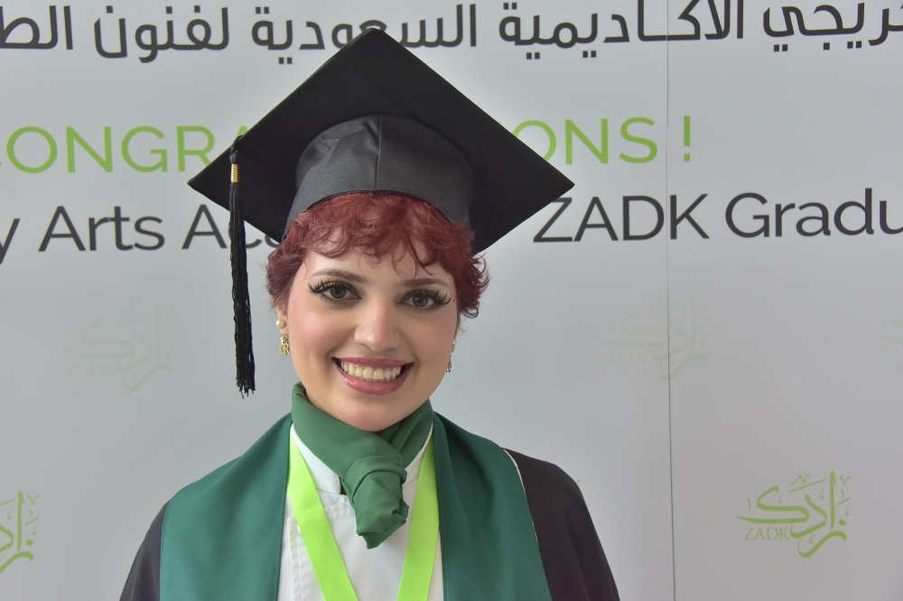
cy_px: 300
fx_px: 1404
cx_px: 452
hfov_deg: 35.7
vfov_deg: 24.2
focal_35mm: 56
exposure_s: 1/160
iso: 1250
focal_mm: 56
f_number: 6.3
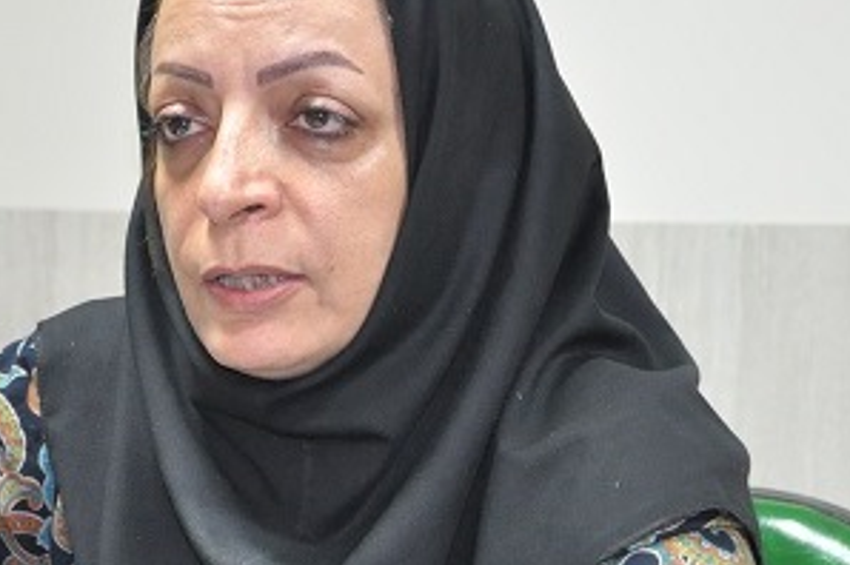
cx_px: 262
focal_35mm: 136
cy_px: 408
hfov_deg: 15.1
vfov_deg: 10.0
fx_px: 3208
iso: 2500
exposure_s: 1/60
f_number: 5.6
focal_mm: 45
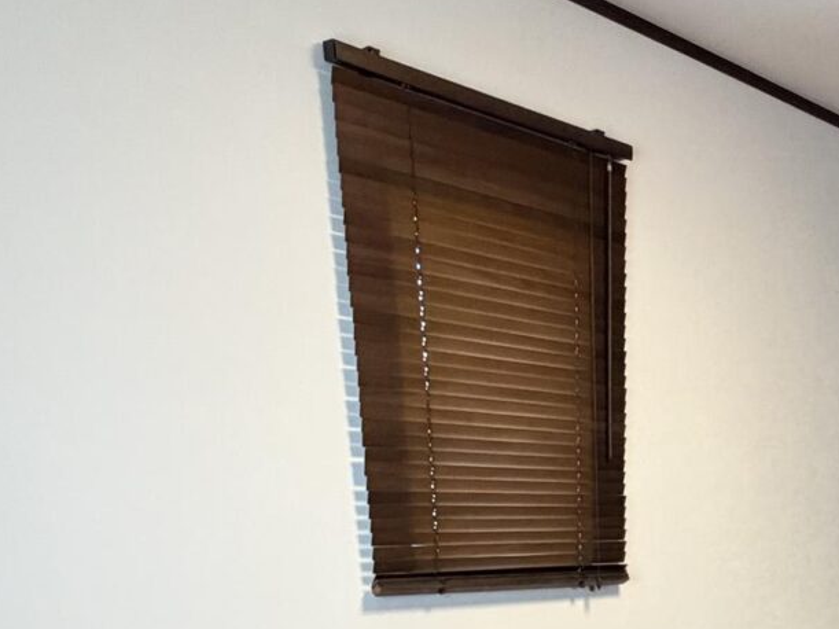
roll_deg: -2.7
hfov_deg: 39.7
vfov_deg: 26.2
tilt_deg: -22.1
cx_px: 761
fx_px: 1066
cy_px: 884
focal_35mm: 44
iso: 250
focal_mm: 2.22
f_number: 2.2
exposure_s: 1/60
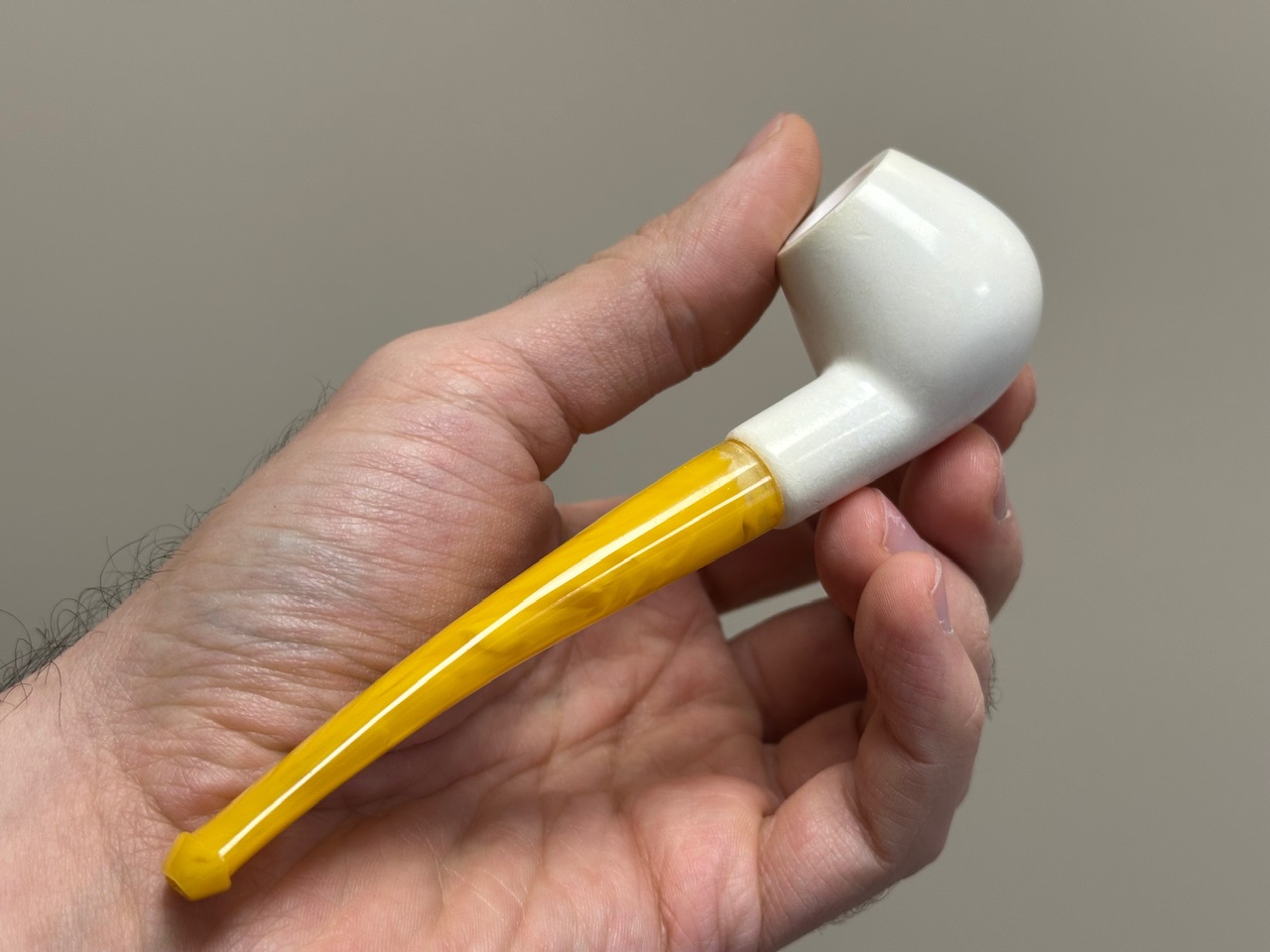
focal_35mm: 48
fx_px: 1761
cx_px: 635
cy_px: 476
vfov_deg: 30.3
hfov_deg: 39.7
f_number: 1.78
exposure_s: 1/100
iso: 64
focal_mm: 6.86
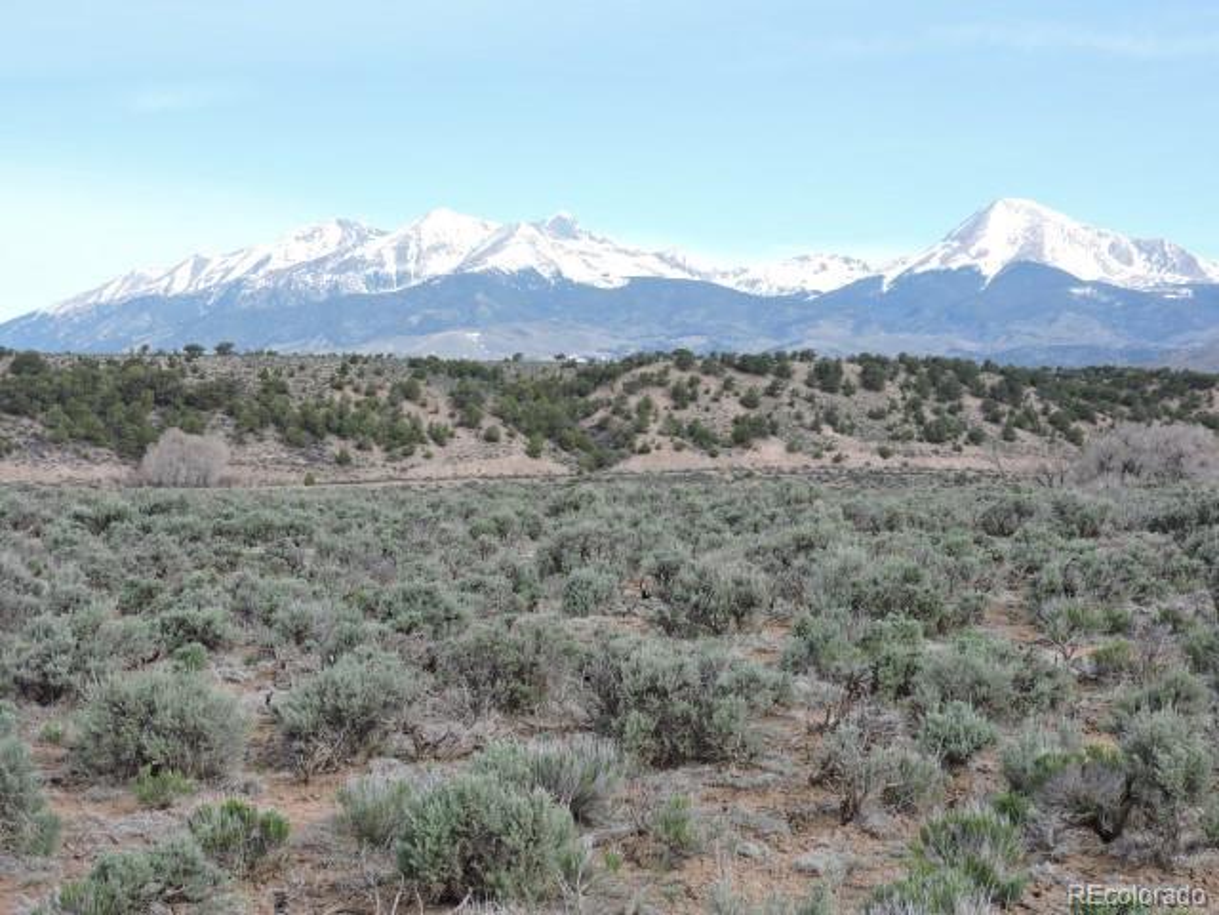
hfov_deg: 27.8
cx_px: 610
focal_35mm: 70
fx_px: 2465
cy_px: 458
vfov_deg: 21.0
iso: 100
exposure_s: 1/400
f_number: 3.9
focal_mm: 12.5
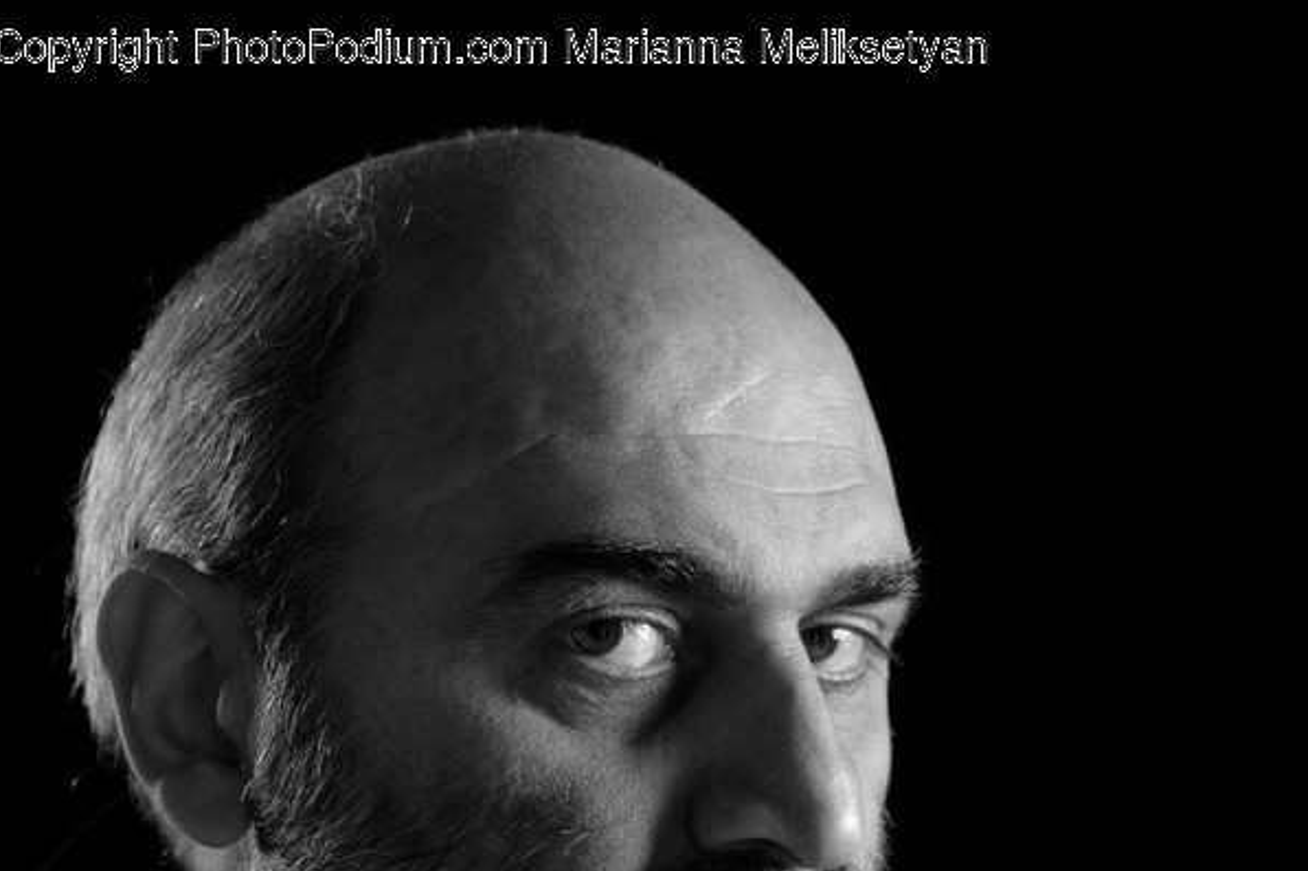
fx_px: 4531
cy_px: 983
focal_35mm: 125
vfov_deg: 10.8
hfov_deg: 16.4
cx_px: 652
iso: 100
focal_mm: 55
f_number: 5.6
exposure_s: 1/125
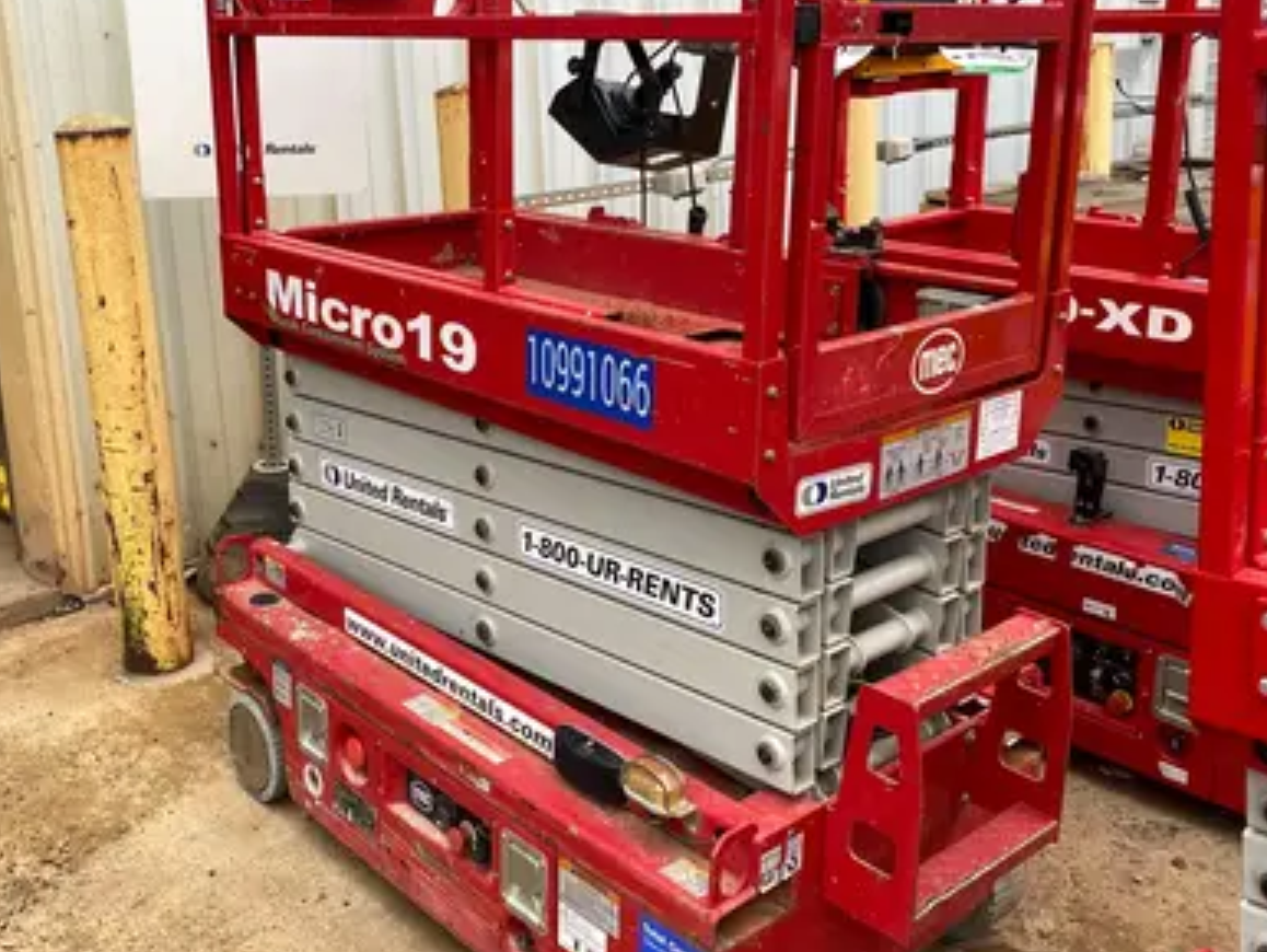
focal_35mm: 37
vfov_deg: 38.5
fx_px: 1355
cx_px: 509
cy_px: 366
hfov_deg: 49.8
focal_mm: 4.25
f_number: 1.8
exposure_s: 1/120
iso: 40
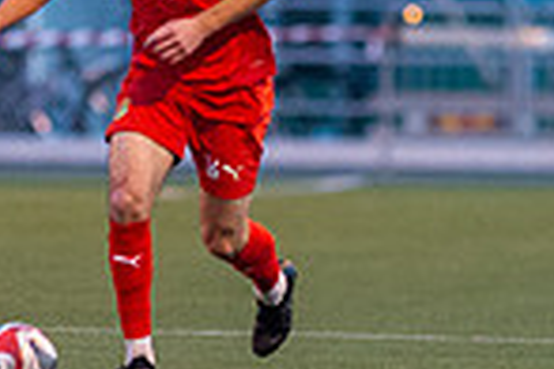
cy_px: 136
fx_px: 18173
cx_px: 200
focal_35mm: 1181
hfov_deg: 1.7
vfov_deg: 1.2
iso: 8000
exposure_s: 1/800
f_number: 3.2
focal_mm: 300
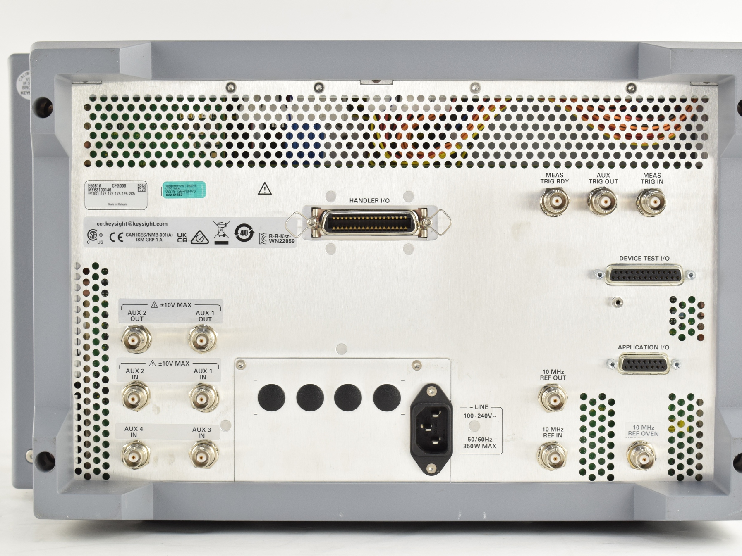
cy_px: 279
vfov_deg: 18.7
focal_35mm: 79
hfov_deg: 24.7
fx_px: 1694
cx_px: 383
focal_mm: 48
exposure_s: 1/30
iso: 500
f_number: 10
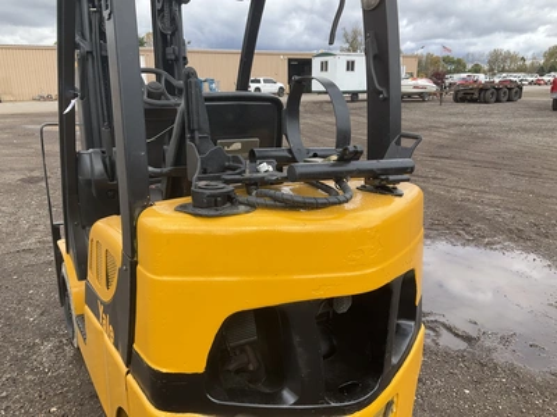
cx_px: 278
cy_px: 208
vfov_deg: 48.2
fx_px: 467
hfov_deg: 61.7
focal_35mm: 29
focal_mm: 3
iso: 25
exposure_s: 1/524
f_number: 1.8
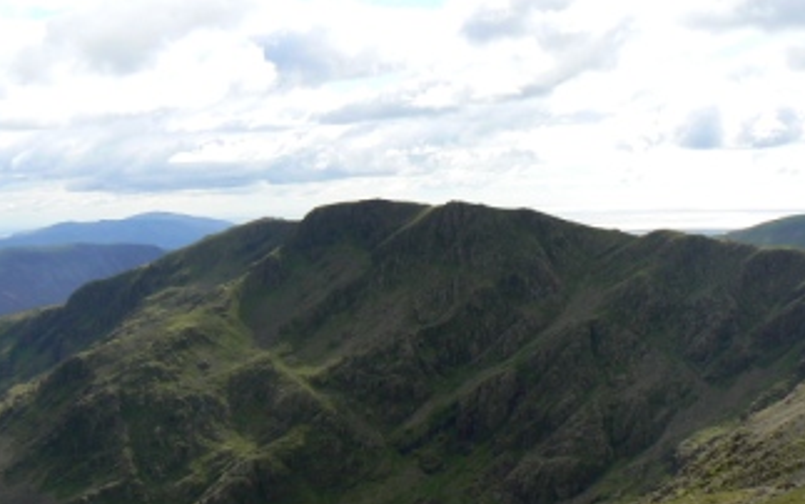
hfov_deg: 39.5
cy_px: 354
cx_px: 371
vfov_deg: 25.2
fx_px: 1119
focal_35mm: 51
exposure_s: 1/500
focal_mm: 6
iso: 80
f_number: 5.6
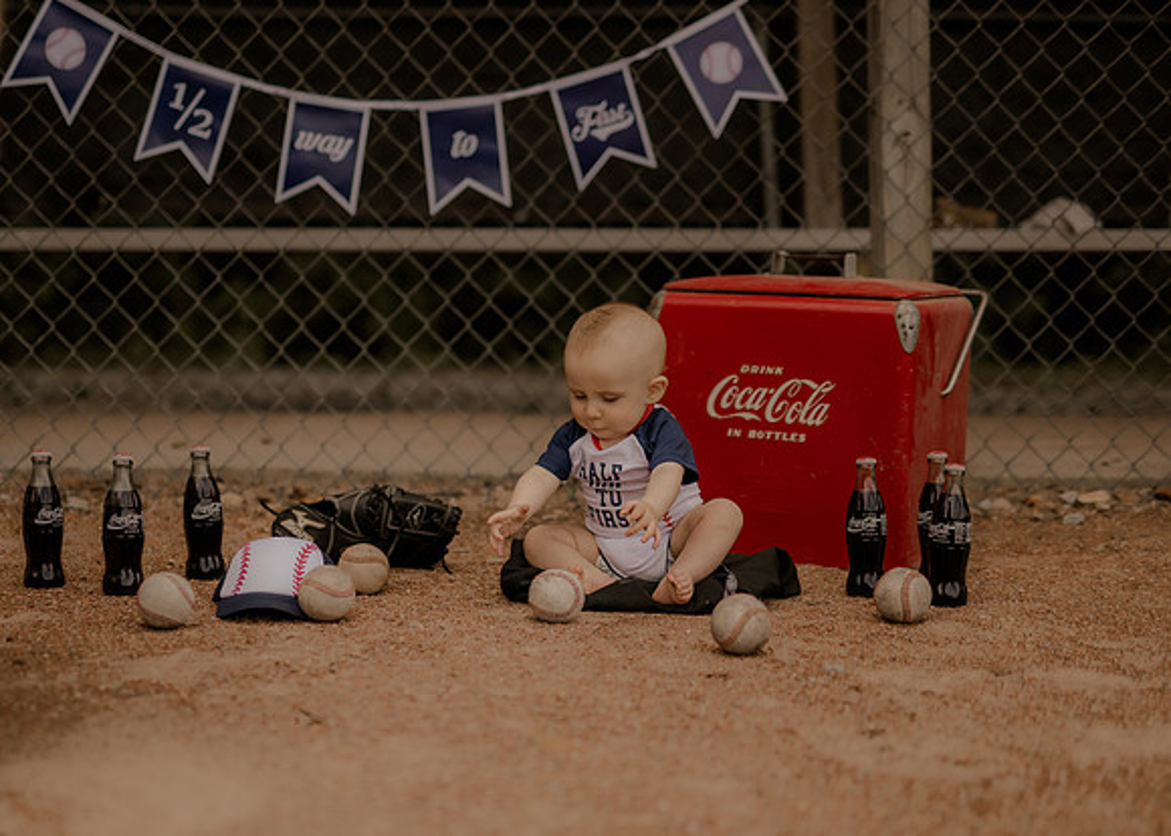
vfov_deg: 22.5
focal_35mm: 63
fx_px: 2103
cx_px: 476
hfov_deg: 31.0
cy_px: 483
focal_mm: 50
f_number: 3.2
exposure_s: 1/4000
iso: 160
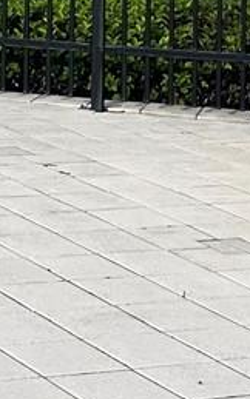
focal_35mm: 170
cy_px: -233
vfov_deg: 11.7
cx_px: -113
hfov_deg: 7.6
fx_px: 1852
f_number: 1.6
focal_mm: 5.1
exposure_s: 1/2967
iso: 50
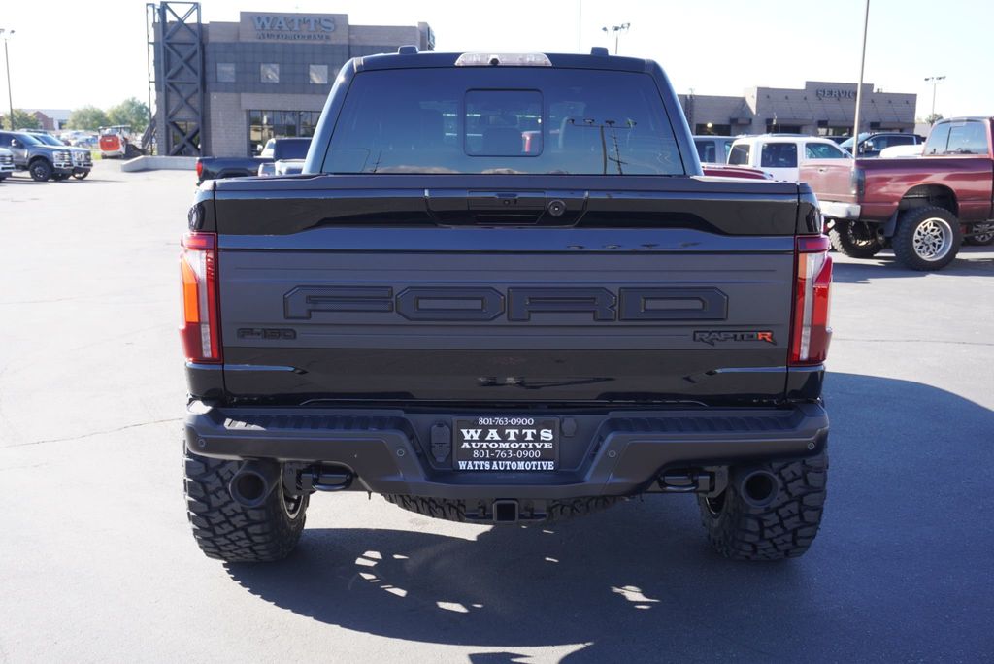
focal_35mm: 36
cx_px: 497
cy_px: 332
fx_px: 995
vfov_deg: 36.9
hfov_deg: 53.1
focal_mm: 24
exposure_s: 1/100
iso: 100
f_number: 5.6
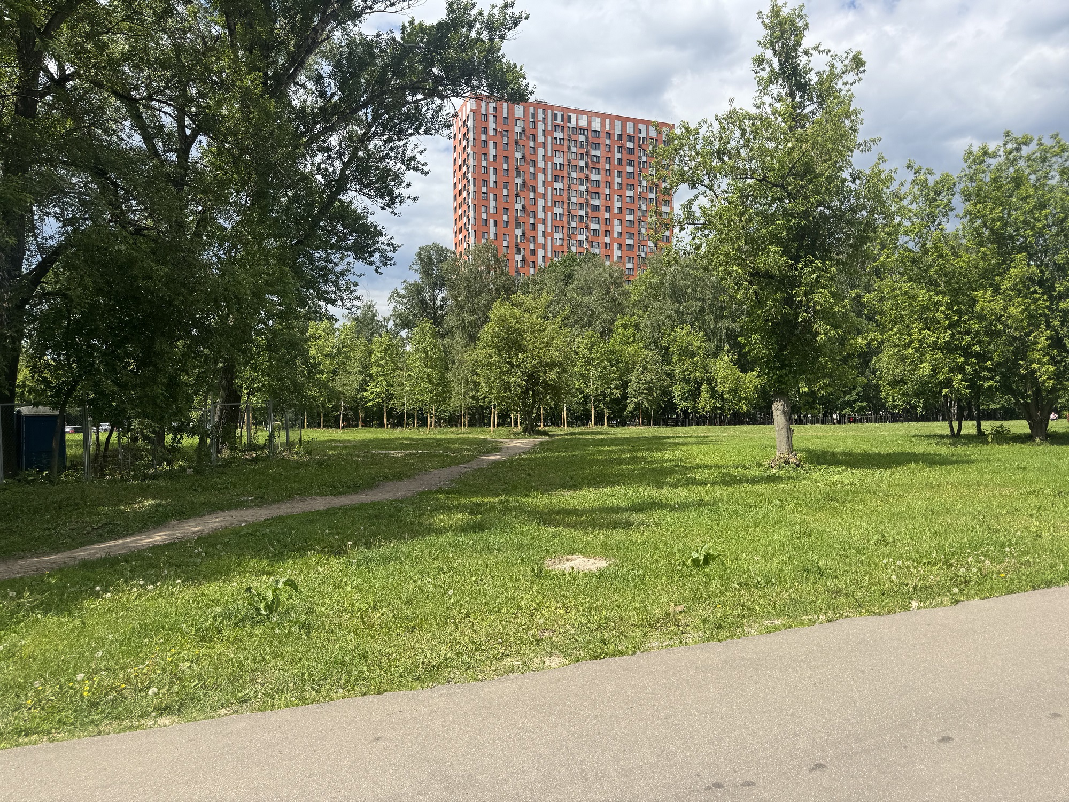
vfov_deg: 56.8
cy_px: 401
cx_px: 534
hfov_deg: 71.6
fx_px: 741
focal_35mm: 24
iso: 80
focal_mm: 6.76
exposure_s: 1/3597
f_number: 1.78
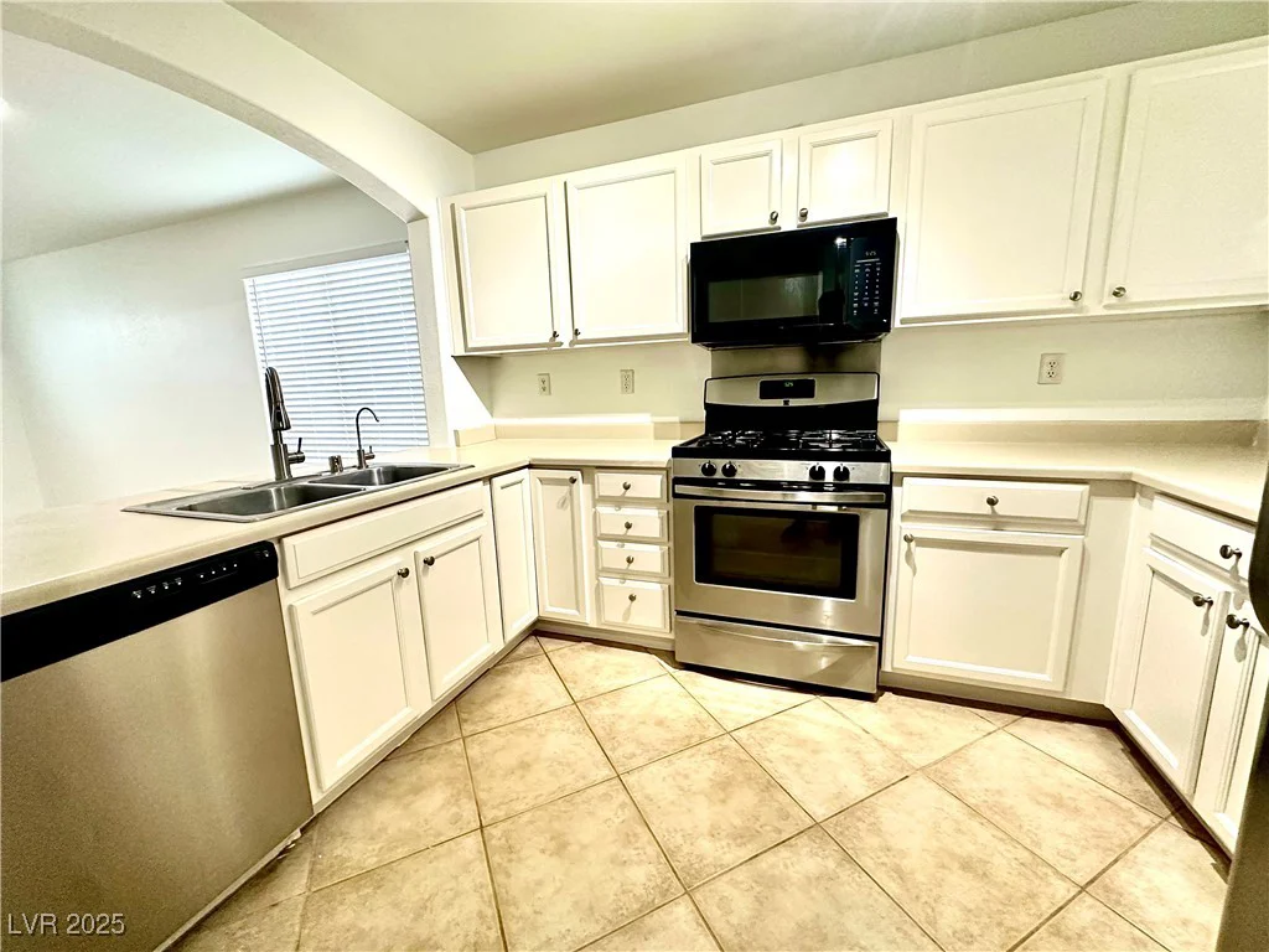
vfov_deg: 85.7
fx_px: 513
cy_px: 476
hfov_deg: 102.1
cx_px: 634
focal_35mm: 14
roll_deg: +1.9
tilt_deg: -10.4
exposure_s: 1/60
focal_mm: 2.22
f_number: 2.2
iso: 400
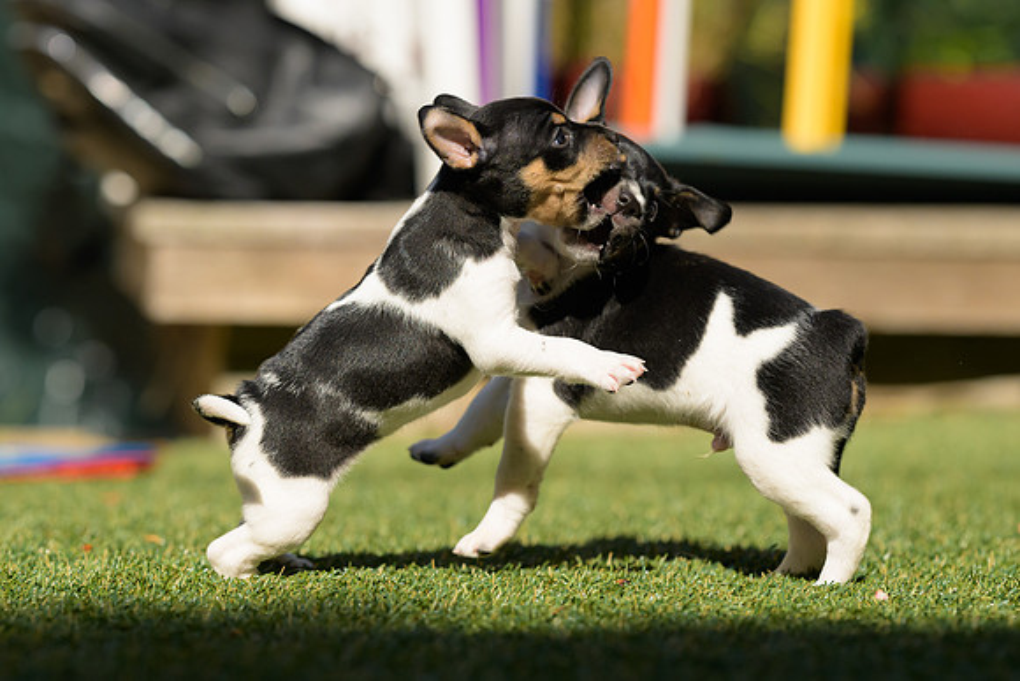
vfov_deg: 6.5
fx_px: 5983
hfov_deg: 9.7
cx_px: 416
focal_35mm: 211
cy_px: 383
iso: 800
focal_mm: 135
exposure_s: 1/12800
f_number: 2.8
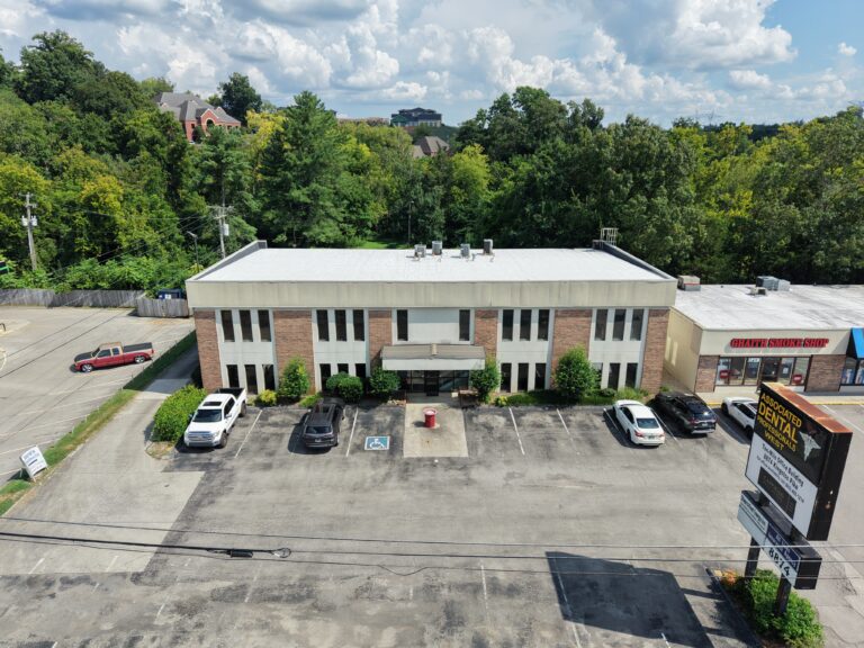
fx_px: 574
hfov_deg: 73.9
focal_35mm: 23
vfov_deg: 58.9
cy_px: 324
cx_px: 432
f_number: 1.8
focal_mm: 8.67
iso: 340
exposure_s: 1/6400
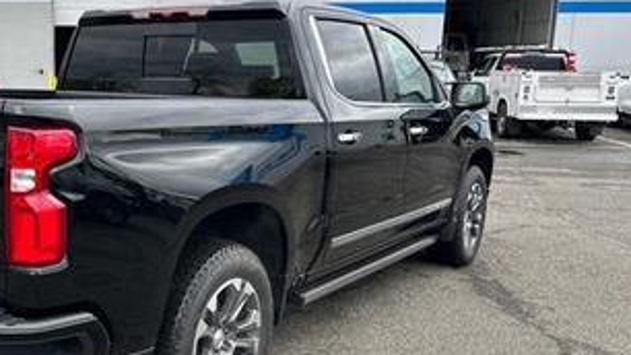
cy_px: 202
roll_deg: -0.8
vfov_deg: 27.7
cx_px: 134
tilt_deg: -10.9
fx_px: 719
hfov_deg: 45.2
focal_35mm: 43
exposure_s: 1/541
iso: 80
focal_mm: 6.86
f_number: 1.78
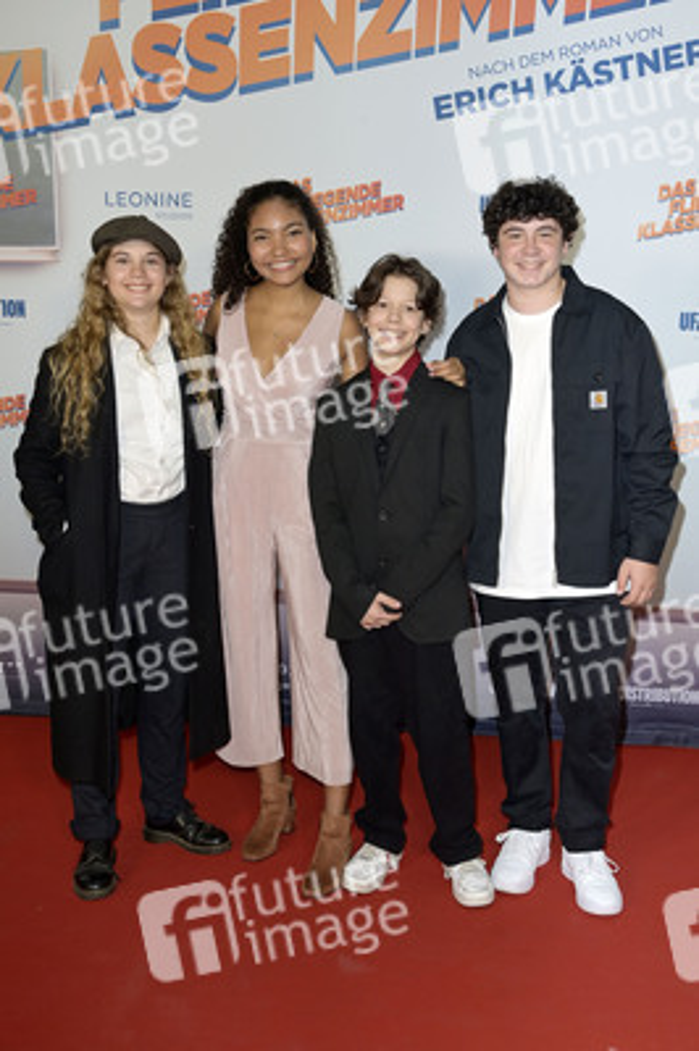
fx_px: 1284
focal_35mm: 44
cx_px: 350
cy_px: 526
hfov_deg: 30.5
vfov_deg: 44.5
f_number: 5.6
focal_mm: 44
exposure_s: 1/250
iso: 640
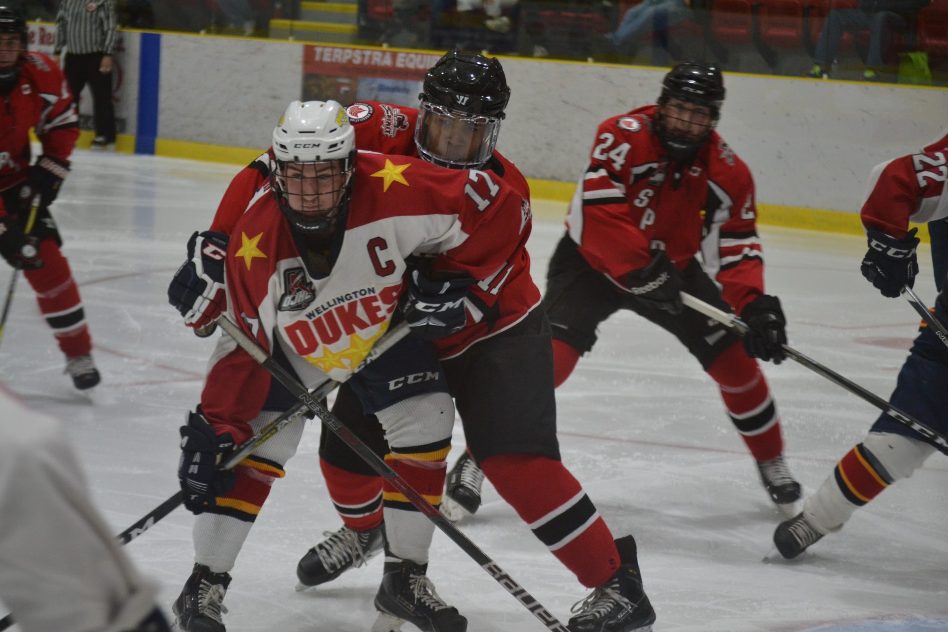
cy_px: 316
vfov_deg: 12.7
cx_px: 474
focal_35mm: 108
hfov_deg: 18.9
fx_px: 2844
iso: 1100
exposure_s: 1/200
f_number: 4.2
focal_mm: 72
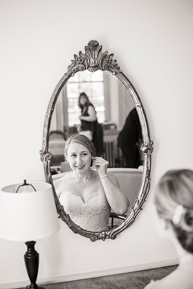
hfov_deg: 27.0
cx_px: 96
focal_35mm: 50
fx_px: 402
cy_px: 144
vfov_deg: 39.6
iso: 640
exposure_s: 1/400
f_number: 2.2
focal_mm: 50
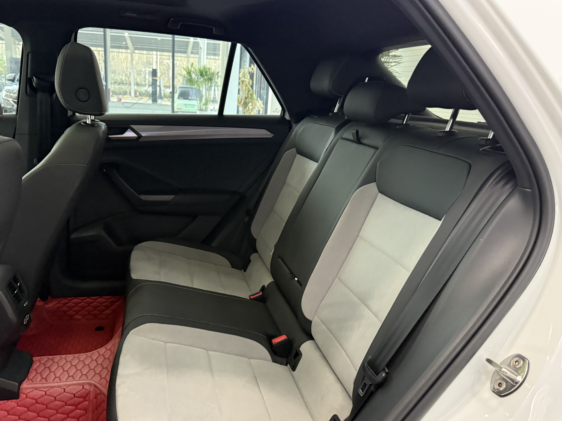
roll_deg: -5.6
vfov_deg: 48.1
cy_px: 237
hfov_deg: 61.5
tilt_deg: -16.0
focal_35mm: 29
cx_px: 249
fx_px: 471
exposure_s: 1/60
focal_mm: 6.76
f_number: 1.78
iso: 800
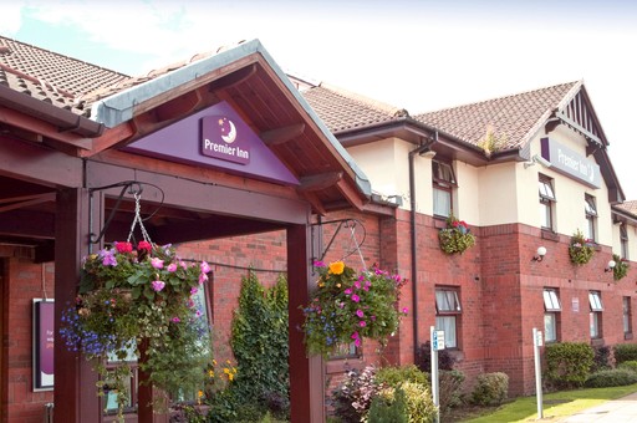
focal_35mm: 42
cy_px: 212
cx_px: 318
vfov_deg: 31.8
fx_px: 742
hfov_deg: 46.5
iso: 200
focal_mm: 28
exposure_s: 1/50
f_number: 11
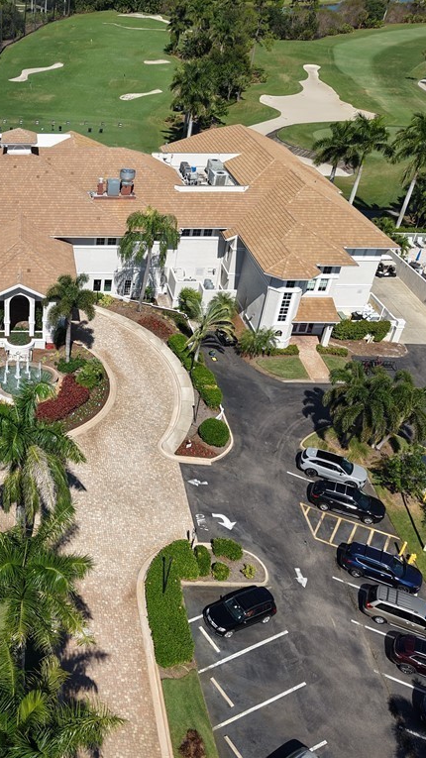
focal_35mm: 35
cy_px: 379
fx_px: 703
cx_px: 23
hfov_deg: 31.7
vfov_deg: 56.6
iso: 120
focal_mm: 8.67
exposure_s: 1/640
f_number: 1.8
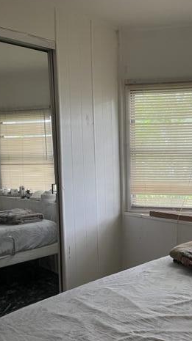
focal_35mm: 39
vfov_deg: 51.5
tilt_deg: -6.1
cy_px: 190
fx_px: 354
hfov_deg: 29.4
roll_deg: +1.0
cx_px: 166
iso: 125
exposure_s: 1/67
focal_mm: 5.1
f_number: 1.6
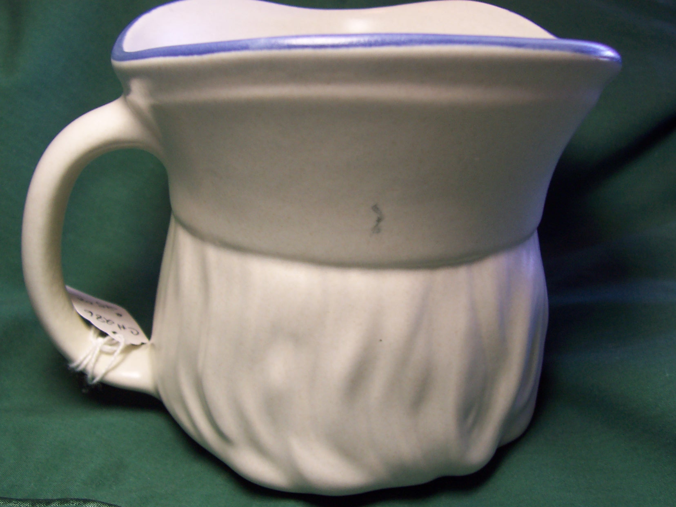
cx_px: 338
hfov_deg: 50.1
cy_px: 254
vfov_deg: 38.7
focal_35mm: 37
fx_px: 723
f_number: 2.8
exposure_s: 1/45
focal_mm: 5.6
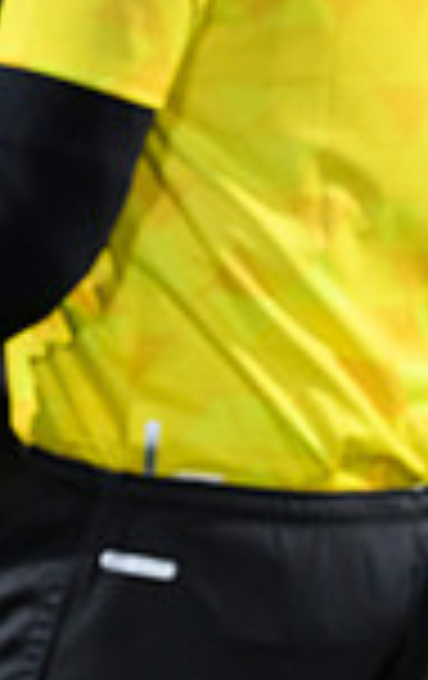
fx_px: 10458
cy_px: 490
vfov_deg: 3.7
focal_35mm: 563
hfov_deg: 2.3
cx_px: -686
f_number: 3.2
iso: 4000
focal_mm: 125
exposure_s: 1/400
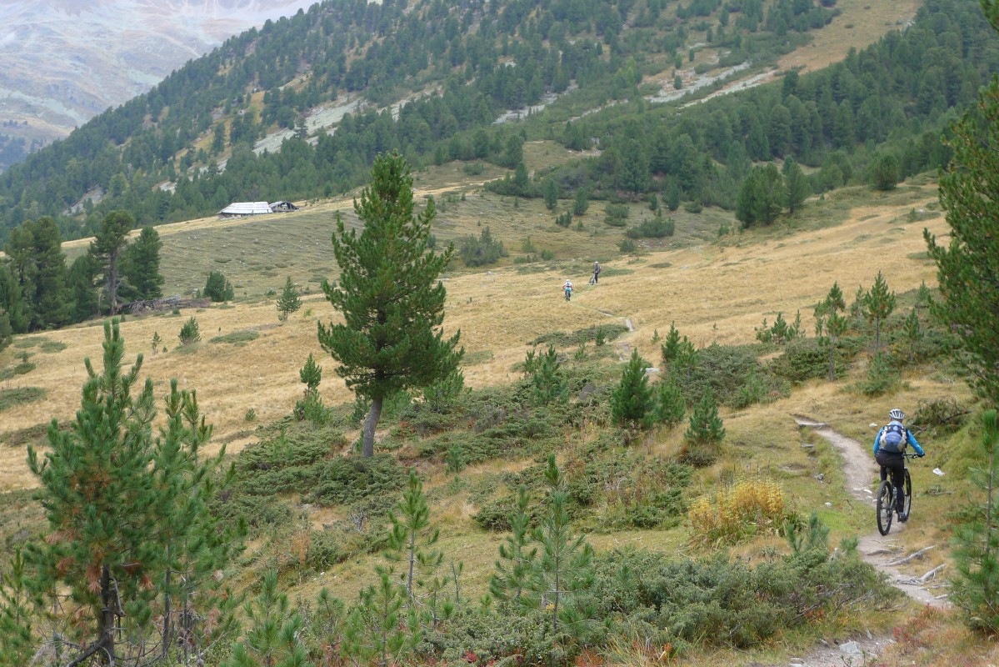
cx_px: 500
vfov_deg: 27.0
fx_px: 1388
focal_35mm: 50
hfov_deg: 39.6
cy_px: 334
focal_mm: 10.7
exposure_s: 1/160
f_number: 2.8
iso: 80
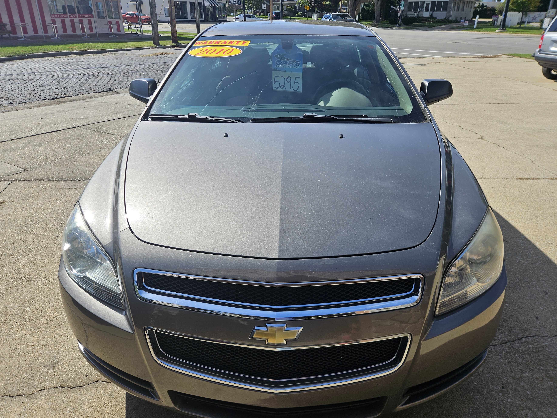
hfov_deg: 69.4
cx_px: 289
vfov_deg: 54.9
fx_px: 402
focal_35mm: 25
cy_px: 209
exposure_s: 1/1859
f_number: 1.8
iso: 25
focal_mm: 5.4
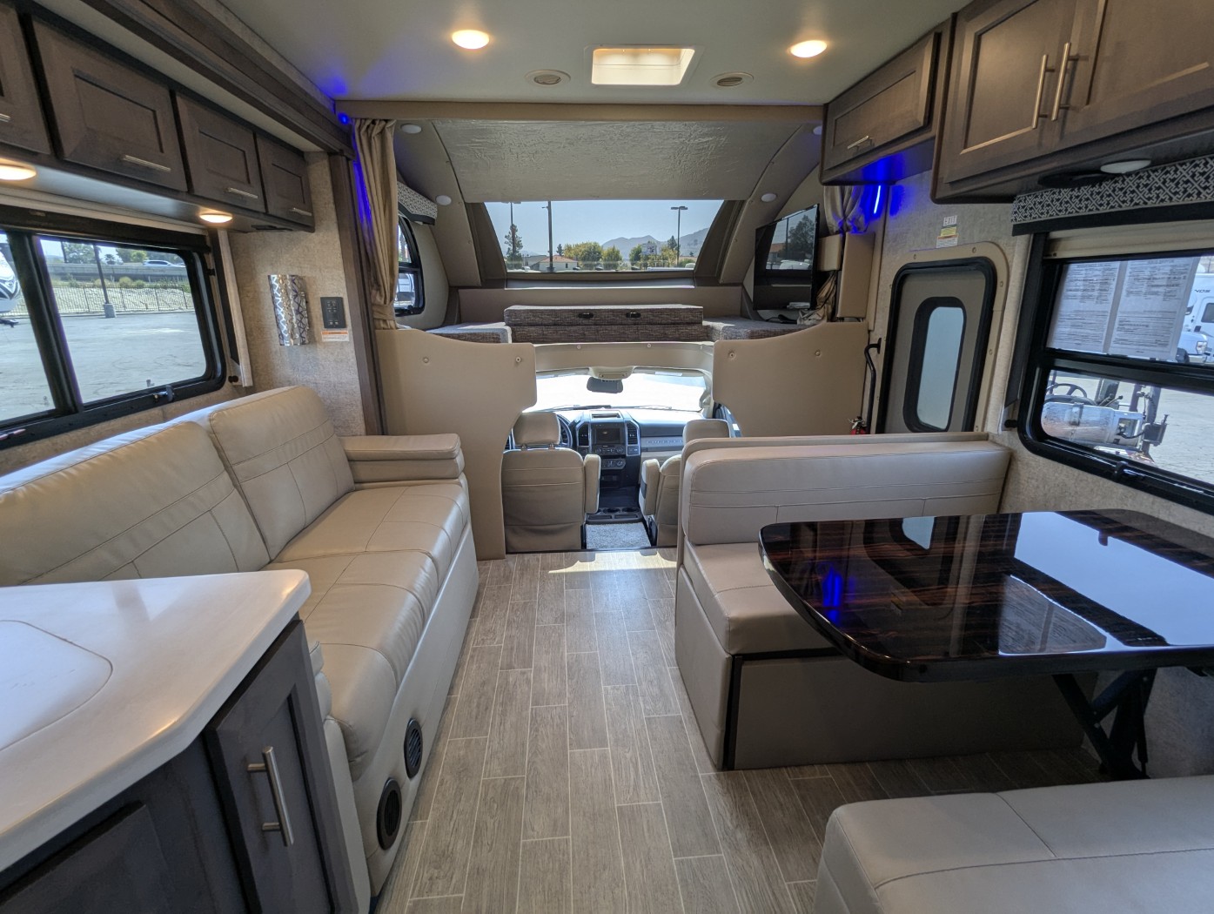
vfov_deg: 78.2
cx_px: 607
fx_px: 562
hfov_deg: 94.4
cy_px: 457
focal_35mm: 16
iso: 60
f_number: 2.2
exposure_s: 1/160
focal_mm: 2.35
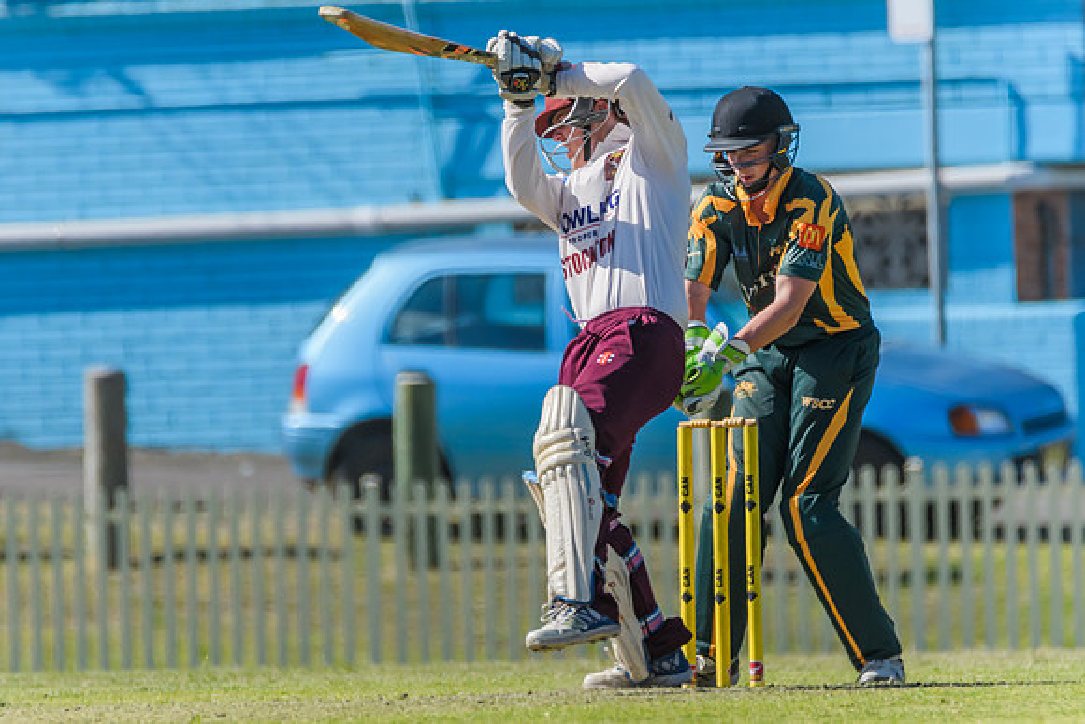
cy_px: 427
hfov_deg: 1.9
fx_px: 31988
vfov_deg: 1.3
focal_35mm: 1061
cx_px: 445
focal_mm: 600
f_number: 6.3
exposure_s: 1/4000
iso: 640
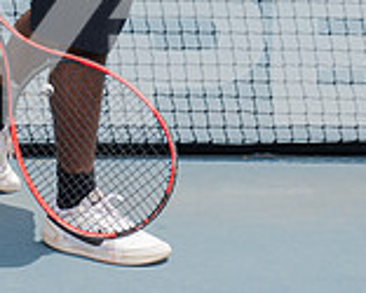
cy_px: -110
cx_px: 87
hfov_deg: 14.7
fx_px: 1409
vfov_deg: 11.5
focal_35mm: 130
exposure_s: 1/400
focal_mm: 48
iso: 100
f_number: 6.3
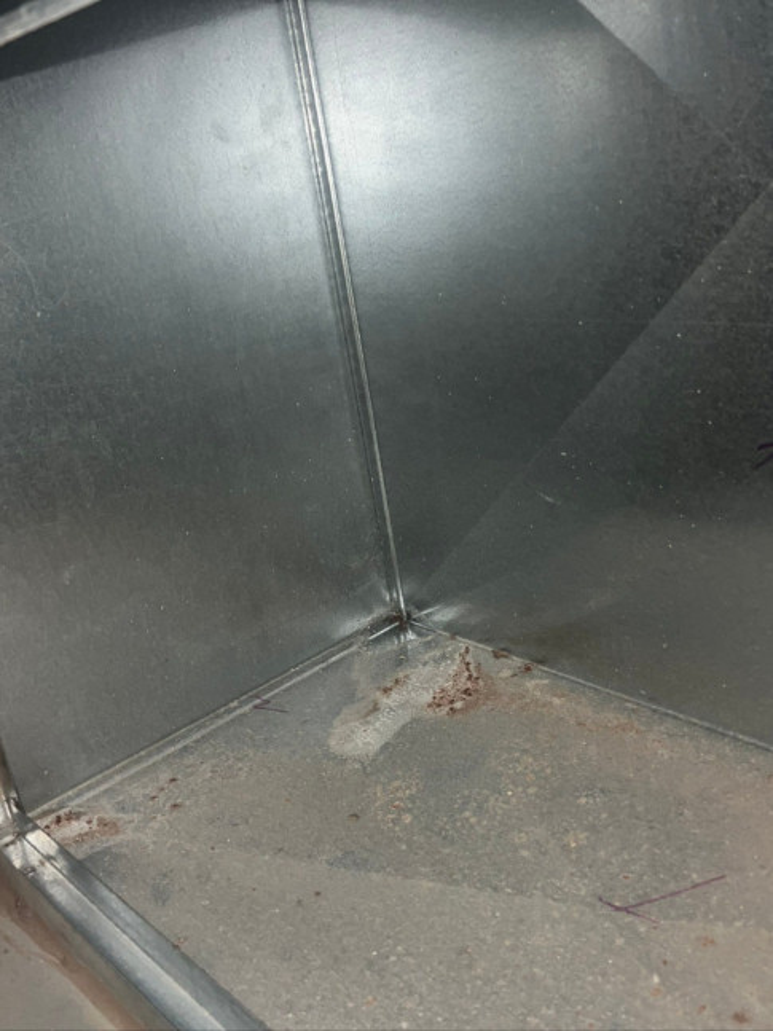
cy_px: 516
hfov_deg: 53.0
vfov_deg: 67.3
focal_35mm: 26
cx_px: 386
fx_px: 774
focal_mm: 4.2
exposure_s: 1/2105
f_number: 1.8
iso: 32
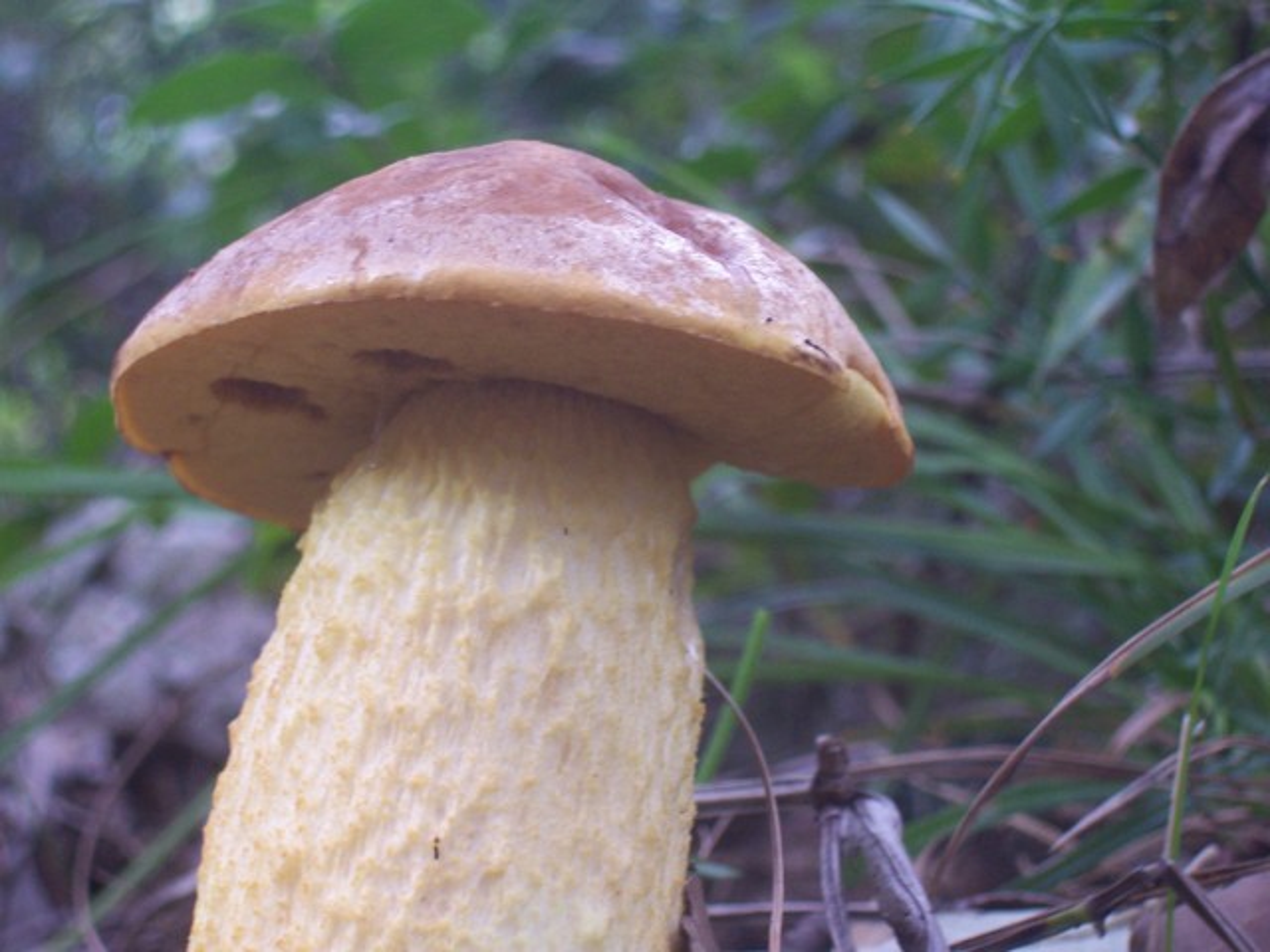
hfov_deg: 23.8
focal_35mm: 82
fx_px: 3008
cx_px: 635
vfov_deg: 18.0
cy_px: 476
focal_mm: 13.5
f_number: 4.1
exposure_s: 1/8
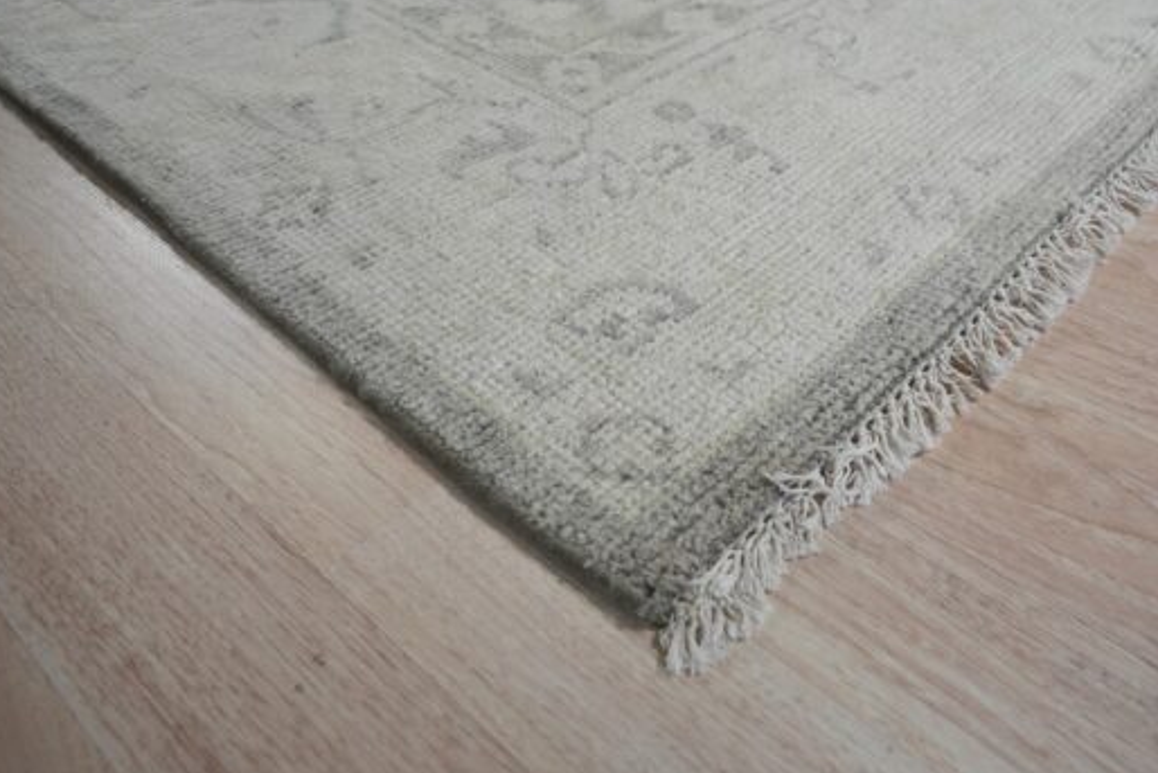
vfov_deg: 46.3
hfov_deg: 65.3
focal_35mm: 28
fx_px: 901
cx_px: 647
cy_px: 343
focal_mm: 24
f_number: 5.6
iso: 500
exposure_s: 1/125
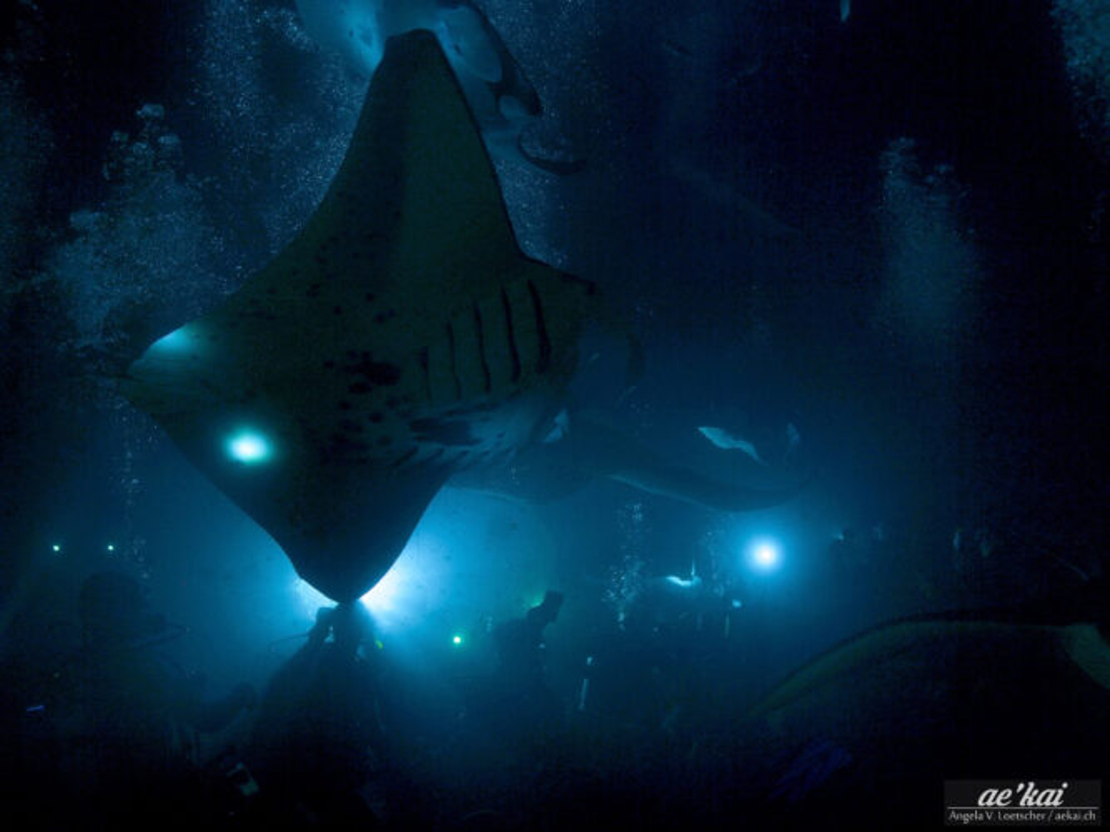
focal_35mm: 48
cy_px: 416
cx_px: 555
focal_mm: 24
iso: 100
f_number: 4.5
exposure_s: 1/60
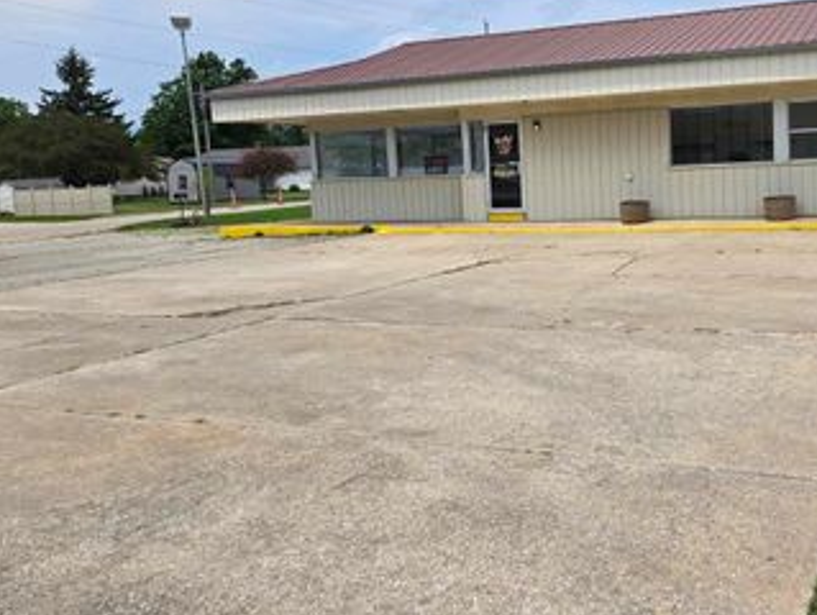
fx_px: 851
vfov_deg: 39.5
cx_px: 597
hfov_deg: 49.6
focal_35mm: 36
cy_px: 237
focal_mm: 5.4
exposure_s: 1/2775
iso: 25
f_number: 1.8
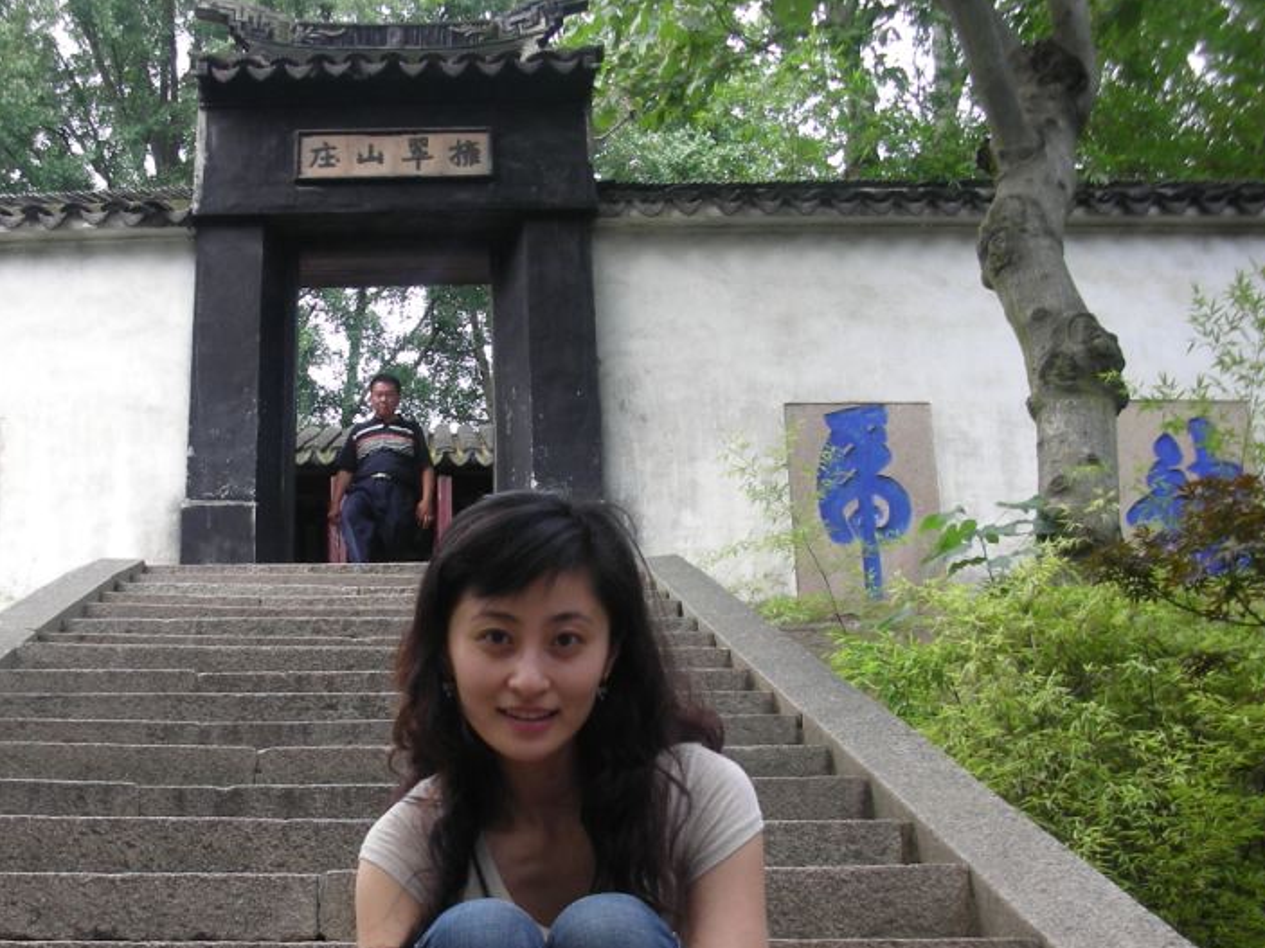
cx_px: 371
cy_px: 673
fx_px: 1863
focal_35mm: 51
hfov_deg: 36.9
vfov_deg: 28.3
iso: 50
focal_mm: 5.8
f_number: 3
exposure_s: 1/45
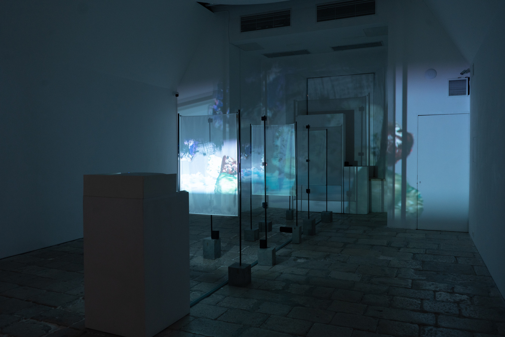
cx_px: 252
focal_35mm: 28
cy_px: 168
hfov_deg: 65.5
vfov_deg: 46.4
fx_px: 393
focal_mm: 28
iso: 1250
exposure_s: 1/4
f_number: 7.1
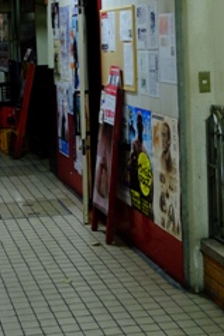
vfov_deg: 24.5
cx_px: 57
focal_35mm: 81
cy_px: 52
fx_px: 755
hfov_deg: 16.8
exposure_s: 1/42
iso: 1600
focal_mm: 28.9
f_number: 4
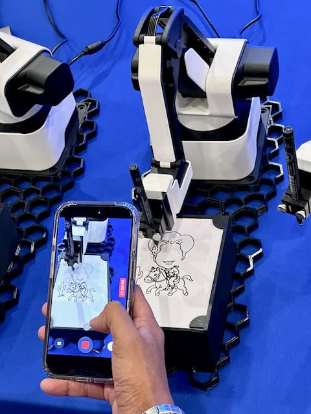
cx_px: 156
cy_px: 207
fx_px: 922
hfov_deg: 19.1
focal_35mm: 77
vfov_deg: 25.3
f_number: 2.8
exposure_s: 1/60
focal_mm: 9
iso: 500
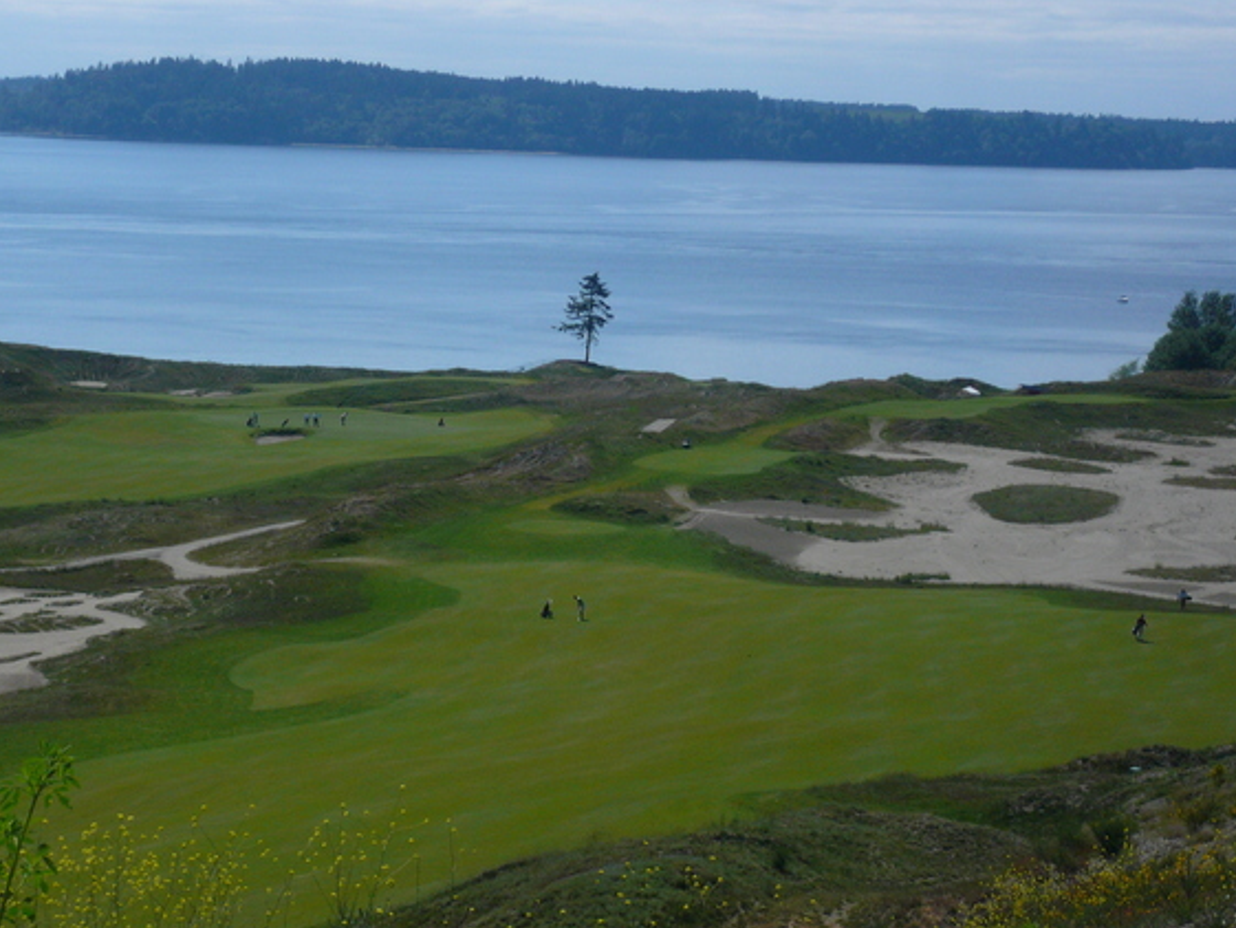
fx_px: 3464
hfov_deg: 20.2
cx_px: 635
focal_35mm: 97
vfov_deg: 15.2
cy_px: 489
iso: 100
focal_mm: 14.2
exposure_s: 1/160
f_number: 14
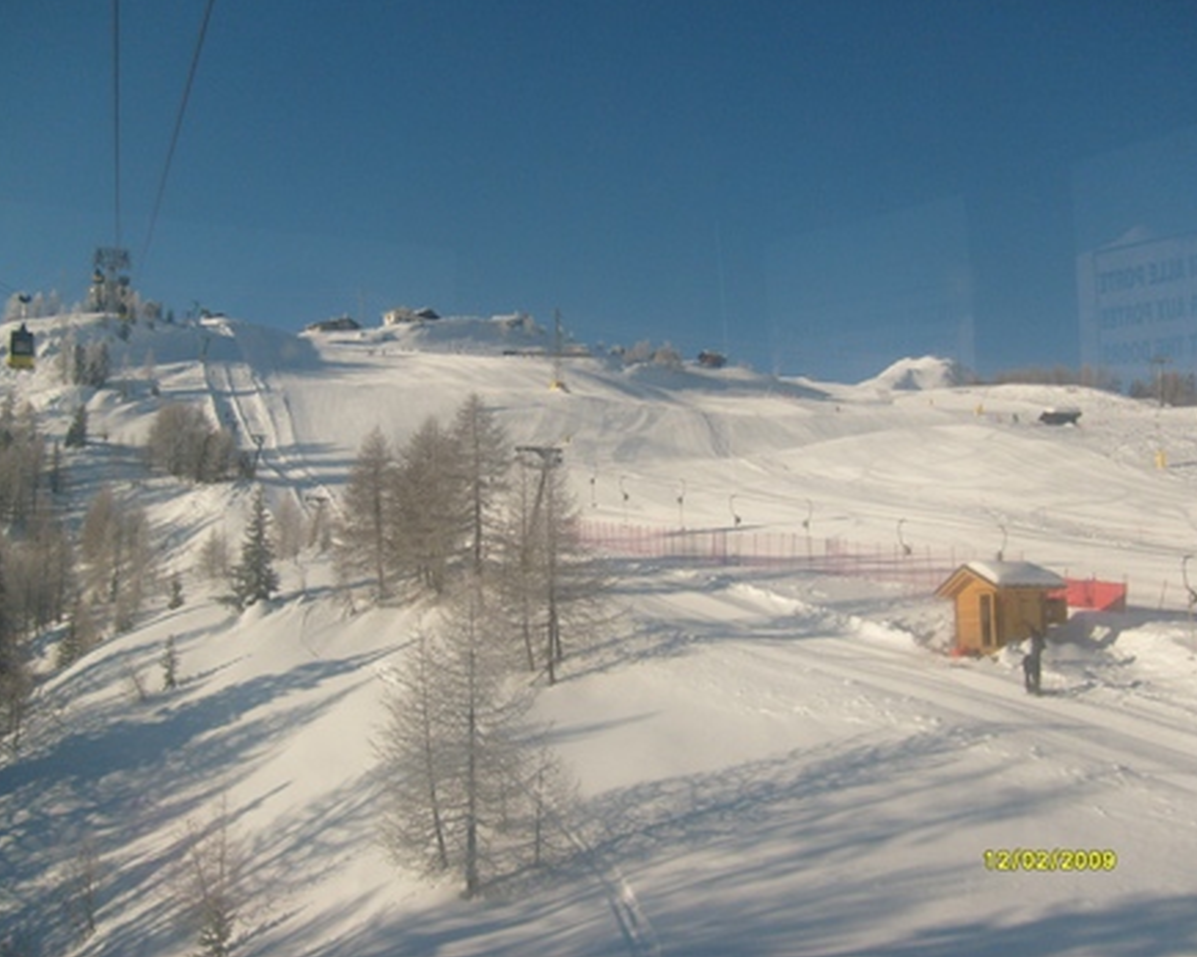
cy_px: 474
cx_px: 593
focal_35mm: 37
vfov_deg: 40.1
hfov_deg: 49.1
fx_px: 1311
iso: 80
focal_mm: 5.8
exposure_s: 1/250
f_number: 7.1
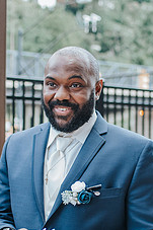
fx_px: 664
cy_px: 171
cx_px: 84
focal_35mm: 104
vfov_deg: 19.5
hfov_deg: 13.1
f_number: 2.2
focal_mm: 35
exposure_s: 1/800
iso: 500
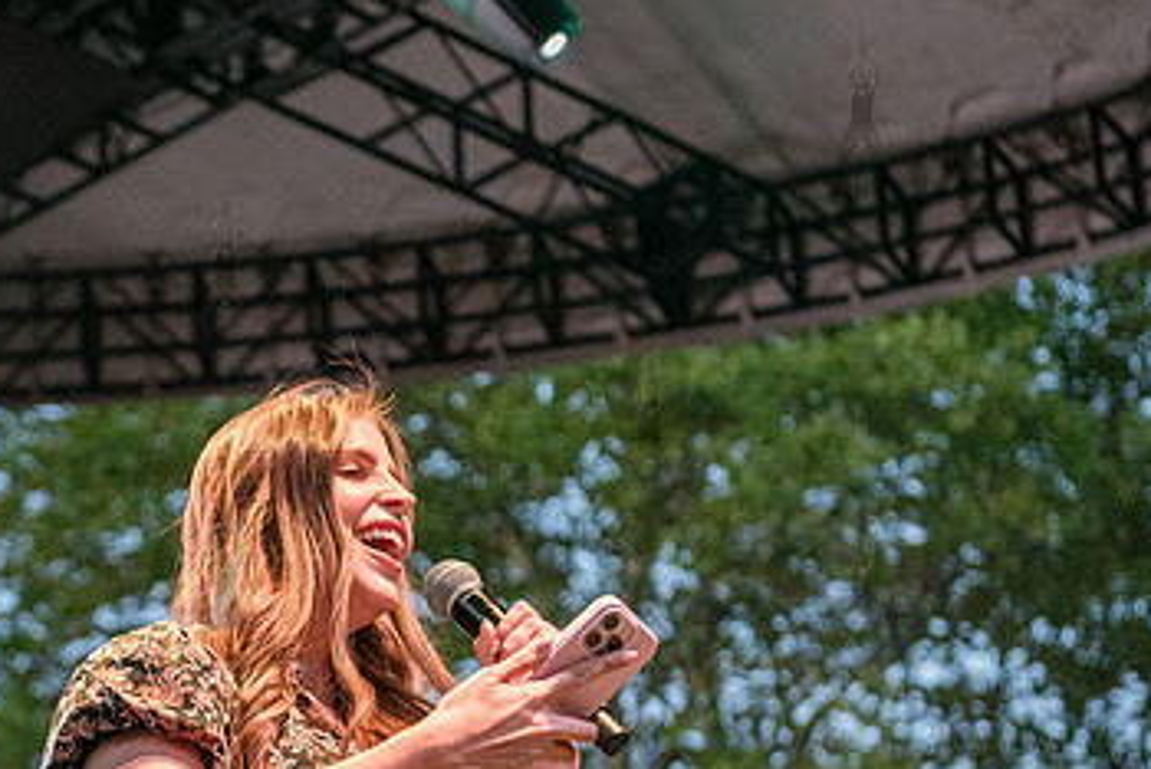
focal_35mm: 116
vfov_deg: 11.8
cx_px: 224
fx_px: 3712
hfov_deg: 17.5
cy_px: 573
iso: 4000
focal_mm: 70
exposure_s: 1/800
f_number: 4
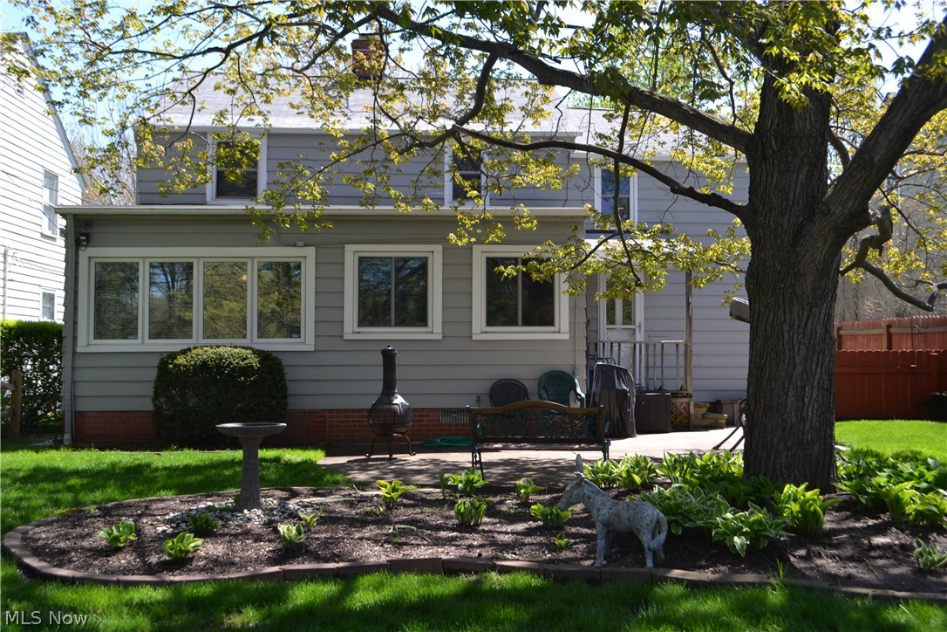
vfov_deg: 34.2
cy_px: 316
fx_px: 1026
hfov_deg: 49.6
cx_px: 474
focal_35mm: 39
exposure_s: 1/125
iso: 100
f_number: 5.6
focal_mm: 26
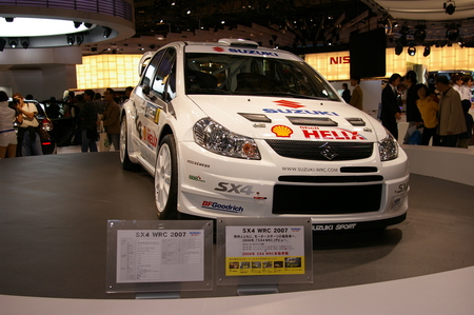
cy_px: 158
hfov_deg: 53.2
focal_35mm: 36
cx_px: 237
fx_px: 473
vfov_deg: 36.8
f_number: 5.6
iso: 200
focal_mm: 24
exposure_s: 1/100
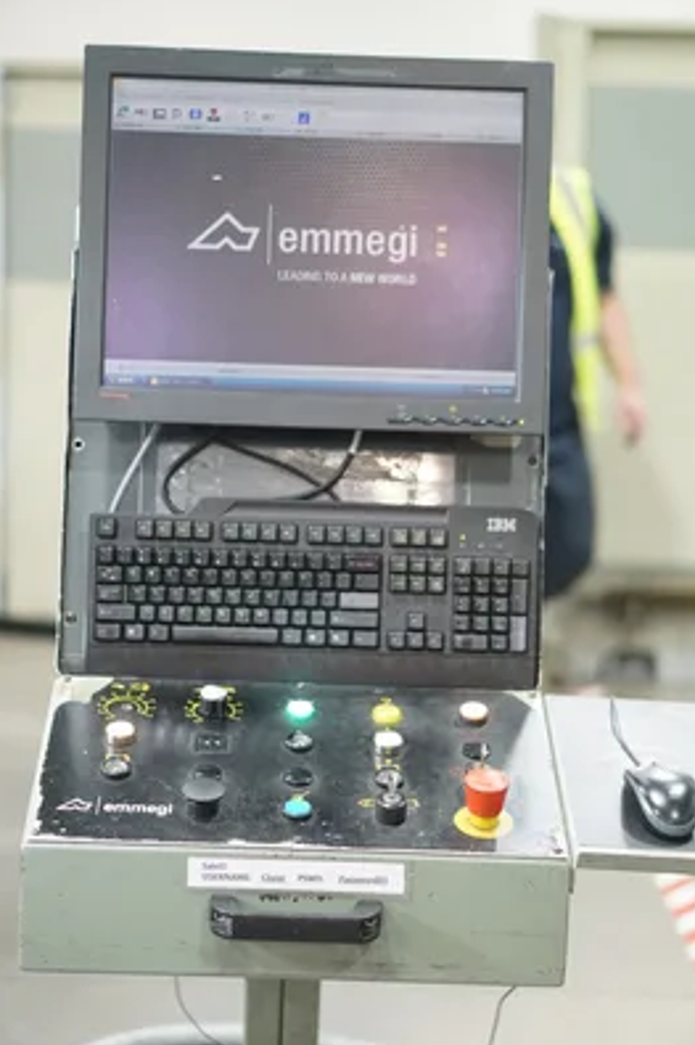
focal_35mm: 76
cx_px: 348
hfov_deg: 17.9
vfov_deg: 26.7
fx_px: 2203
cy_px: 521
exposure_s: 1/100
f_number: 1.8
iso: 1250
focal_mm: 50
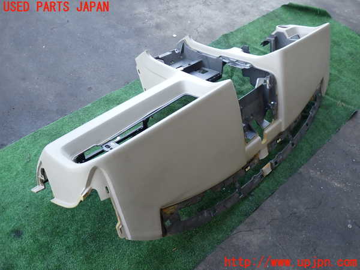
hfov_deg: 60.0
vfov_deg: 46.8
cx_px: 180
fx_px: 312
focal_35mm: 30
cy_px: 135
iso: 200
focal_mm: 5.4
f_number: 2.3
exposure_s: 1/125
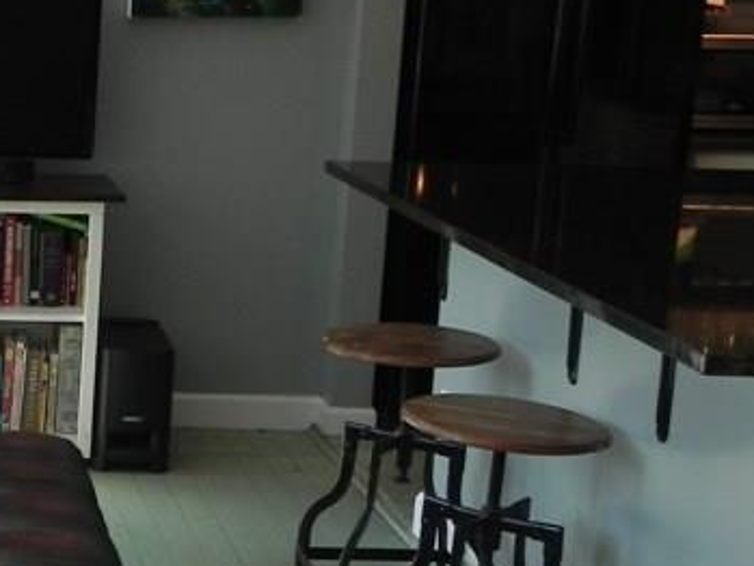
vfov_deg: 17.3
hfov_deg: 21.1
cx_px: -199
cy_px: 389
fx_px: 1852
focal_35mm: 85
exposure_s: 1/46.7
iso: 160
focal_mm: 5.2
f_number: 2.8
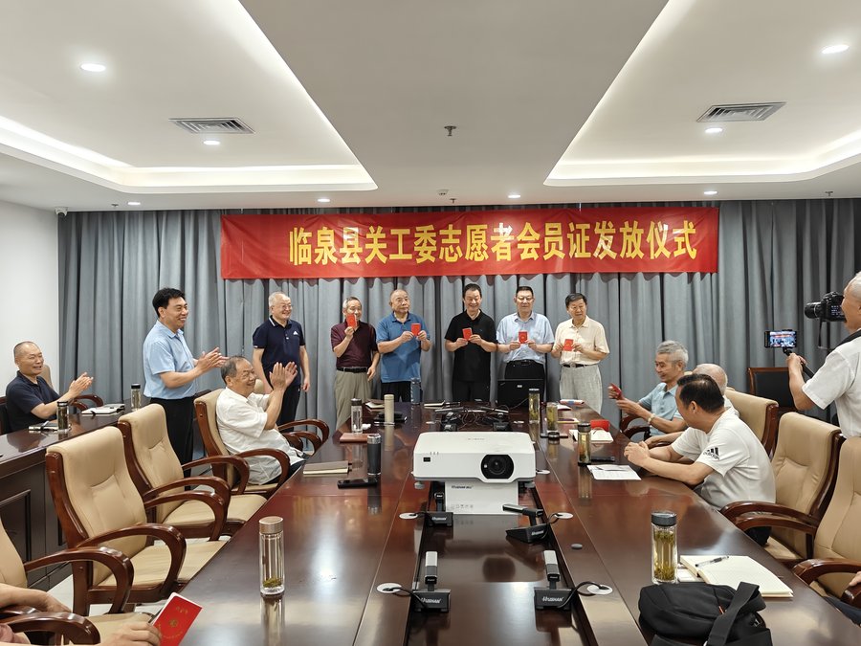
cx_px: 430
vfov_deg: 45.4
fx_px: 771
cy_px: 323
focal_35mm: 31
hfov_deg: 58.4
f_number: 1.8
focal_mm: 5.59
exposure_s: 1/50
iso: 160
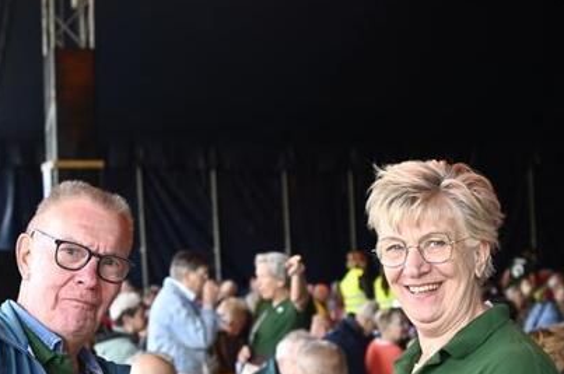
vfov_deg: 19.4
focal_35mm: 69
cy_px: 323
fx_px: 1079
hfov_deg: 29.2
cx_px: 230
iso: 400
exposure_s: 1/200
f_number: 2.8
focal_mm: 28
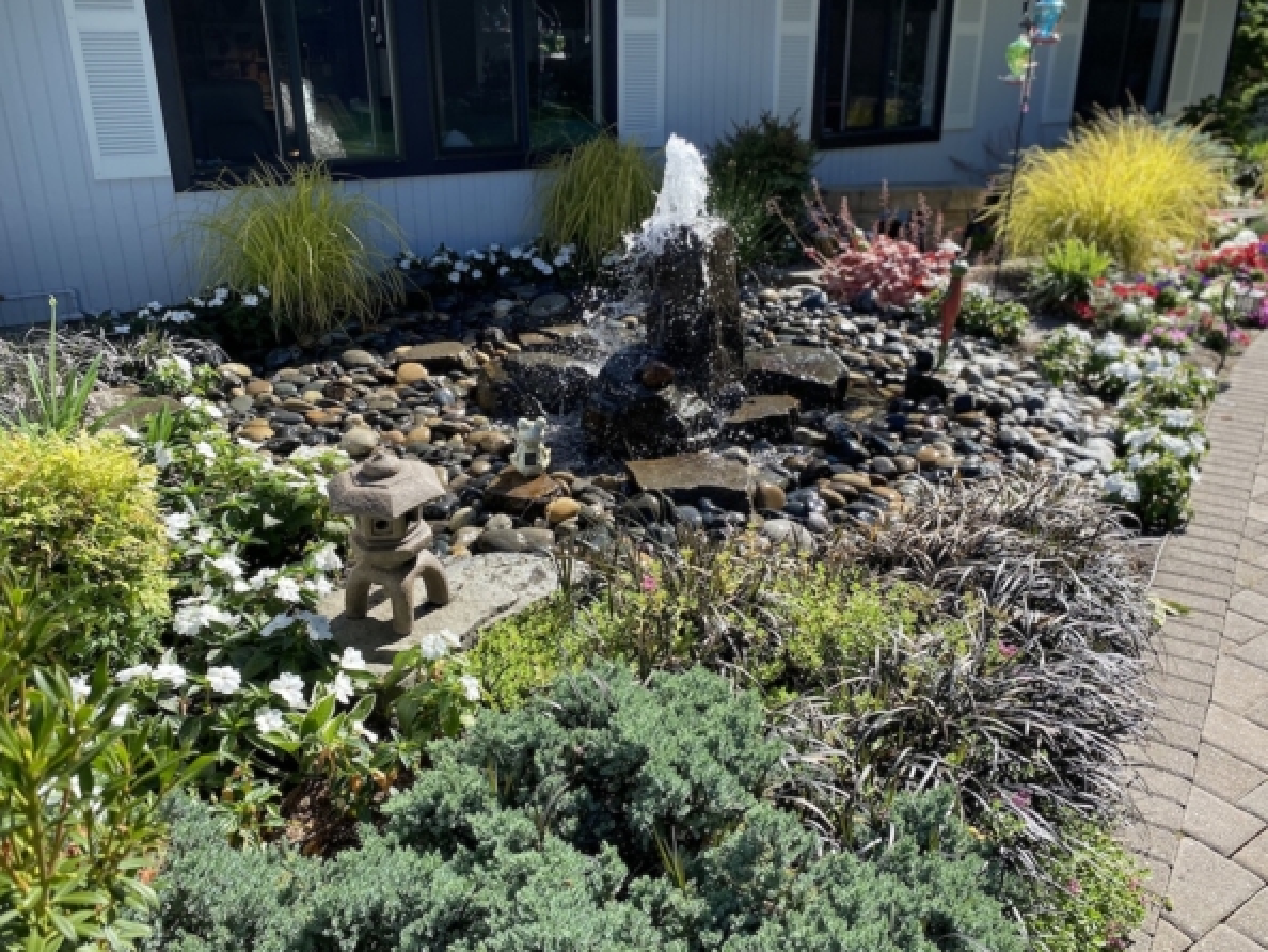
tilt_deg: -23.7
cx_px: 645
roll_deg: -0.3
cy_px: 448
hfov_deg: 63.4
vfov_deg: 49.8
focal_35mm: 28
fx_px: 1026
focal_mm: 4.25
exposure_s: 1/858
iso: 32
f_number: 1.8
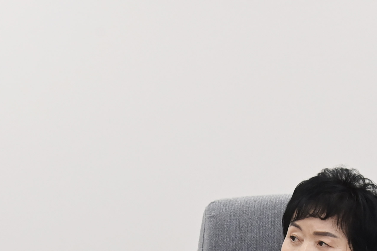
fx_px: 2335
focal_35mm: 223
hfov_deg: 9.2
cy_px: 311
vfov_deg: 6.1
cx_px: 40
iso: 2500
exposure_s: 1/250
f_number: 6.3
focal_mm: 70
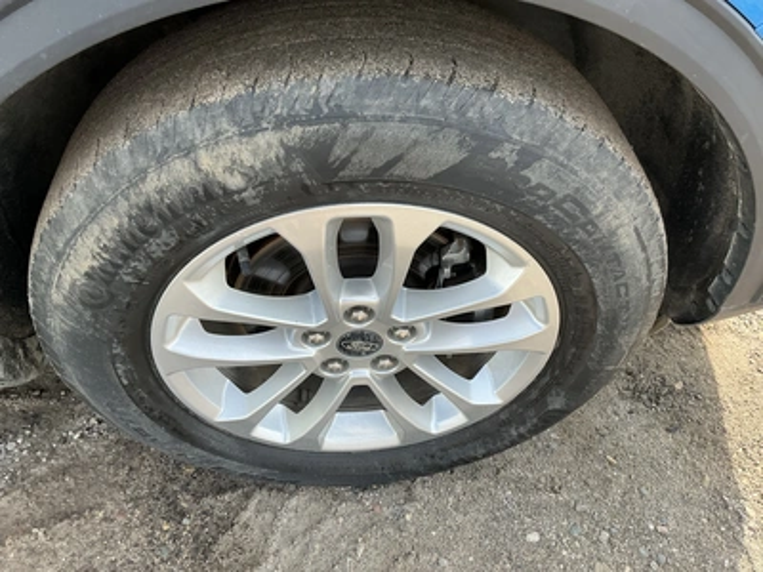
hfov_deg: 63.4
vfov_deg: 49.7
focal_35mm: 28
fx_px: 617
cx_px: 382
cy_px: 286
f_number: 1.8
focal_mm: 3
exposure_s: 1/190
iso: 20
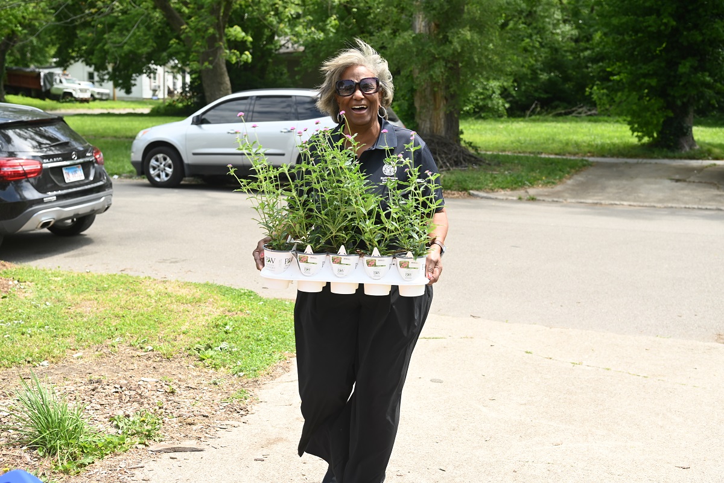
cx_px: 362
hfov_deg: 41.1
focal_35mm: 48
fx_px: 965
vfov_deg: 28.1
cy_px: 242
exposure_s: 1/250
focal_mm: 48
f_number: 5
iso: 125
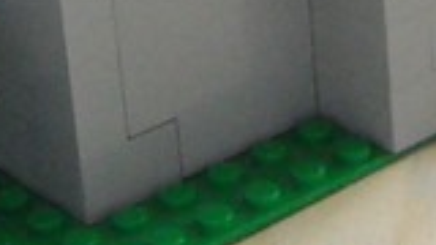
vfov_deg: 5.5
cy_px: -363
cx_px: 360
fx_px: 2474
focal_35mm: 214
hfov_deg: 10.0
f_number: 2.8
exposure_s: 1/30
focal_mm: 5.7
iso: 400
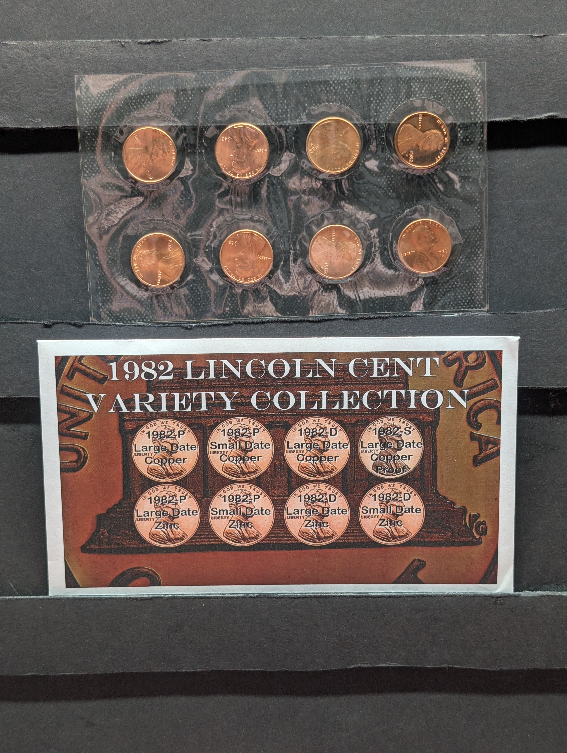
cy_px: 376
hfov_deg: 29.7
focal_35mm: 49
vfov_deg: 38.9
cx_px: 284
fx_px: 1067
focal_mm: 6.9
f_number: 1.68
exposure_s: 1/32.4
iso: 50
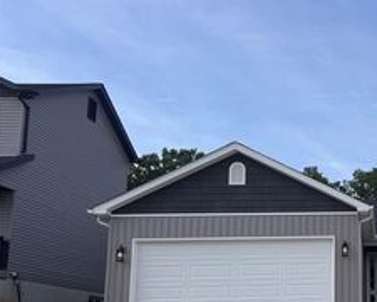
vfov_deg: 28.7
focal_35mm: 52
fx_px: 580
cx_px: 411
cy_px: 231
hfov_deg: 32.0
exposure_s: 1/4310
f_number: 1.78
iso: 80
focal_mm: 6.76
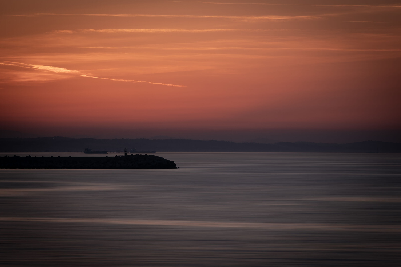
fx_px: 2339
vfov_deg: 6.5
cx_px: 200
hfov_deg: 9.8
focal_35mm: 210
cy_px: 134
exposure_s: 1/800
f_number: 2.8
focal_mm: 140
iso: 200
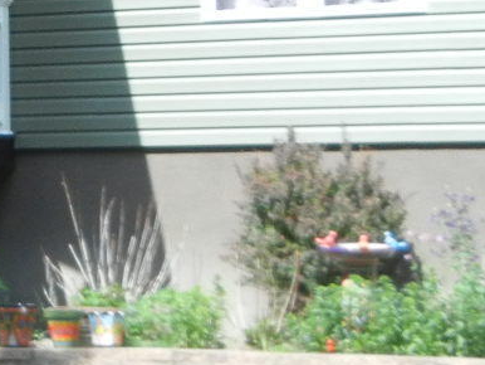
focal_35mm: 159
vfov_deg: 9.3
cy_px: -3
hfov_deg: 12.0
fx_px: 2229
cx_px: -177
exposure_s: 1/473
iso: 160
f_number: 3.5
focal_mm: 5.4
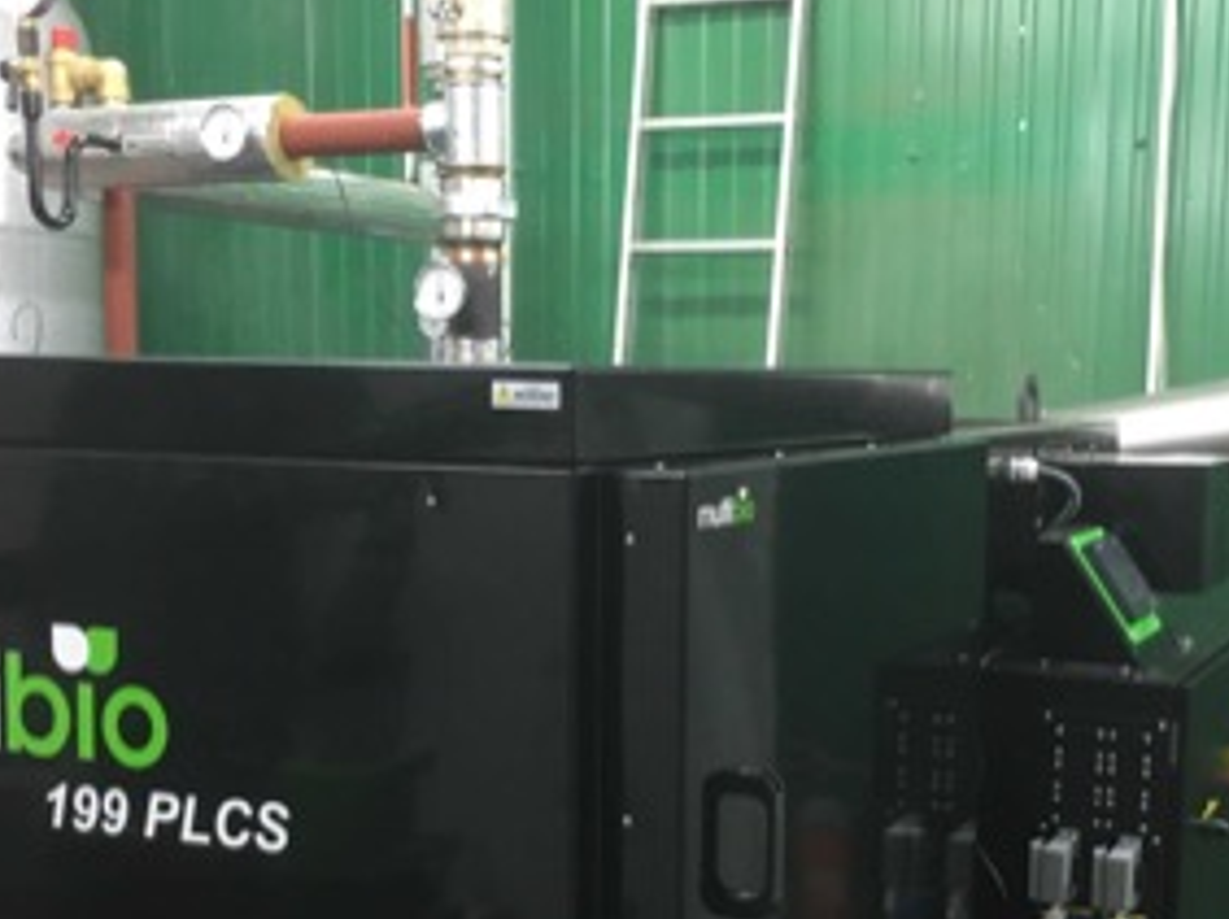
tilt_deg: -6.1
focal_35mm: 55
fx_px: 1951
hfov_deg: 34.9
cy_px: 655
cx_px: 704
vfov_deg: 26.3
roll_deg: -0.4
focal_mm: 4.15
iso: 125
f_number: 2.2
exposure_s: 1/33
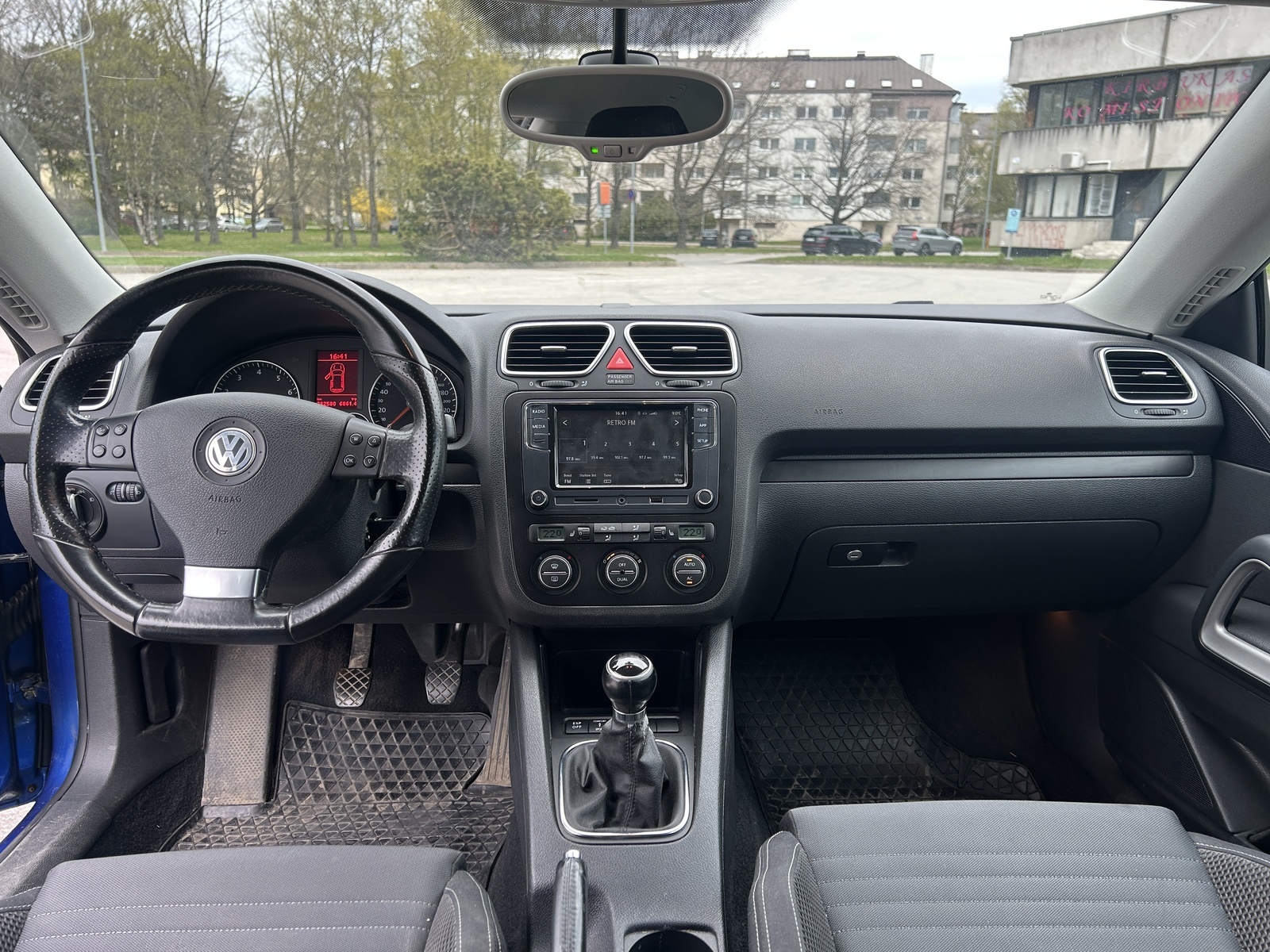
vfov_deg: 53.1
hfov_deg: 67.3
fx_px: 954
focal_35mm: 26
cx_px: 635
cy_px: 476
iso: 40
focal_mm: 5.7
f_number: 1.5
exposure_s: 1/121
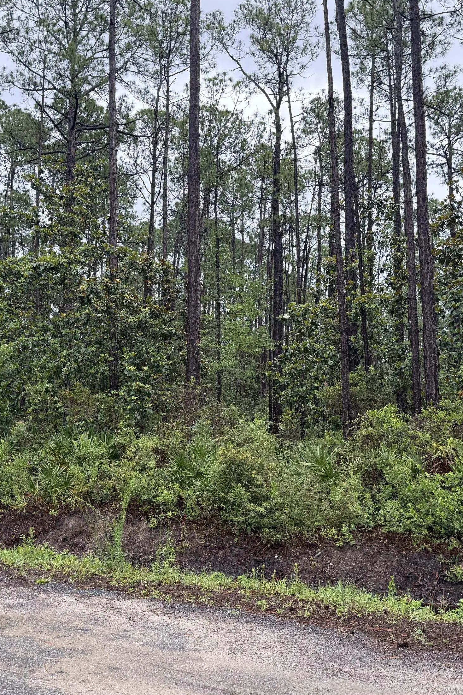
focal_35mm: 34
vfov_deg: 55.8
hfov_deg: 38.8
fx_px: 656
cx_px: 196
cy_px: 351
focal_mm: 6.76
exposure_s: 1/637
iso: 100
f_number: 1.78
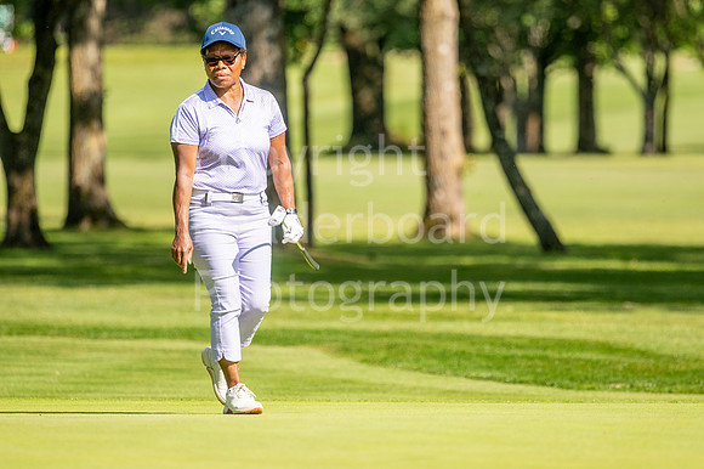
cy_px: 234
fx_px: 8795
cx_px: 352
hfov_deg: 4.6
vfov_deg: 3.1
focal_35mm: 450
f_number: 4
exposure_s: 1/2000
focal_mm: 300
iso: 200
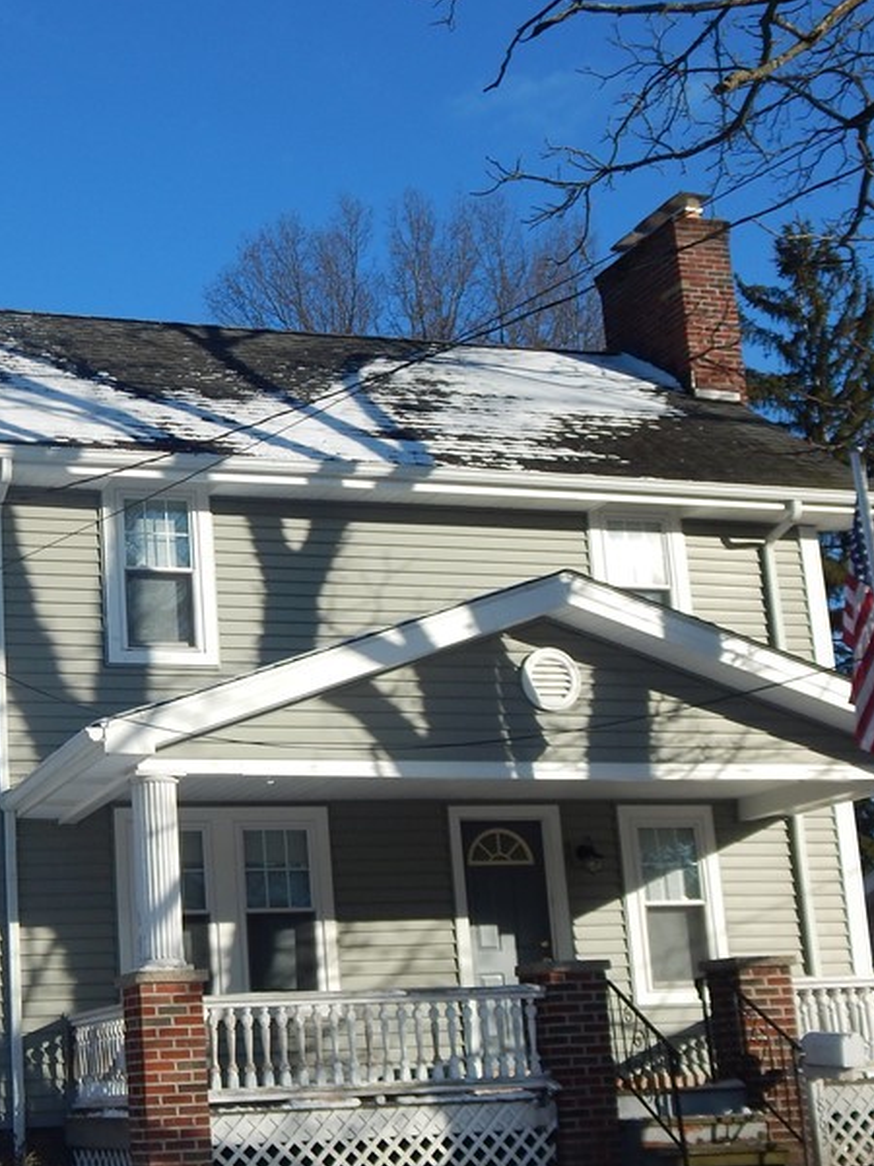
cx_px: 155
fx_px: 1953
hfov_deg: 24.8
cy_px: 643
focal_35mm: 58
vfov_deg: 33.2
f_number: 6.7
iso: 125
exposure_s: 1/400
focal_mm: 6.1
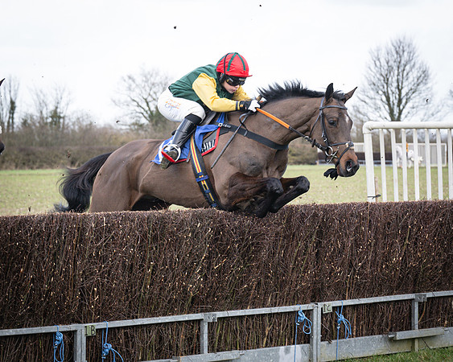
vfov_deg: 10.4
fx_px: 1995
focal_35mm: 149
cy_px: 161
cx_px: 309
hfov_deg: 12.9
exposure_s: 1/800
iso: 400
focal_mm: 70
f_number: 4
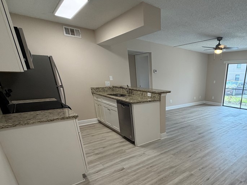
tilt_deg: -21.2
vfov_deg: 61.1
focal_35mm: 21
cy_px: 130
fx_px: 150
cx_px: 179
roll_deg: -0.7
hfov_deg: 74.5
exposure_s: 1/120
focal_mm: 2.22
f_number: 2.2
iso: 125
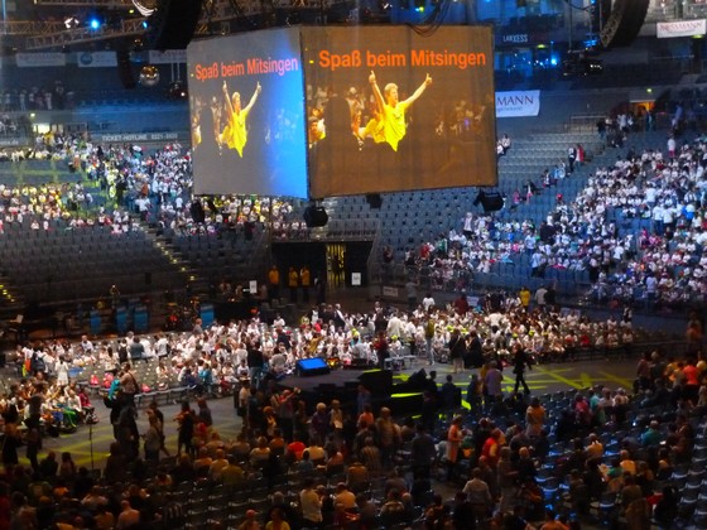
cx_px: 354
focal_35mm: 78
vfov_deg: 18.9
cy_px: 265
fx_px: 1593
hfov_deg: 25.0
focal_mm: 12.8
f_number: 4.2
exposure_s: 1/15
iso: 800
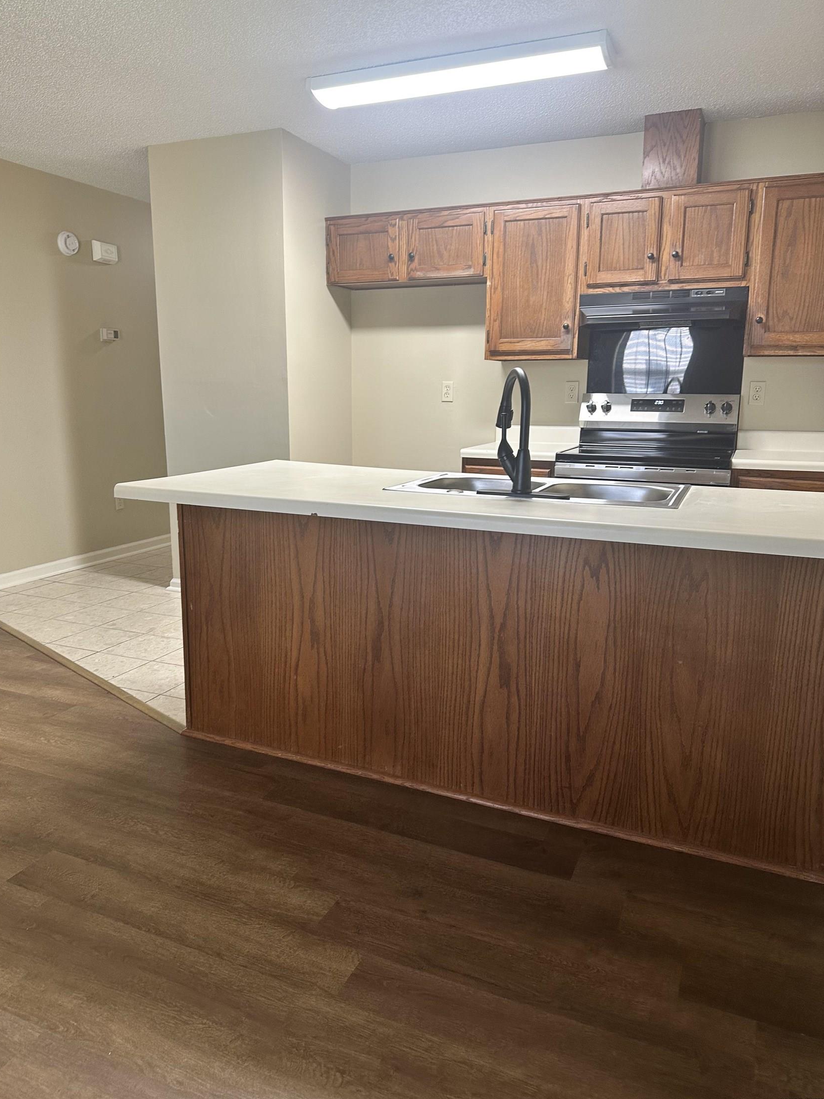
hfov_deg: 54.9
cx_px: 399
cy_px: 537
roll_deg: -1.3
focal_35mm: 25
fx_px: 793
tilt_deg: -11.4
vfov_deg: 69.4
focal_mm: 6.86
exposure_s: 1/60
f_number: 1.78
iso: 125
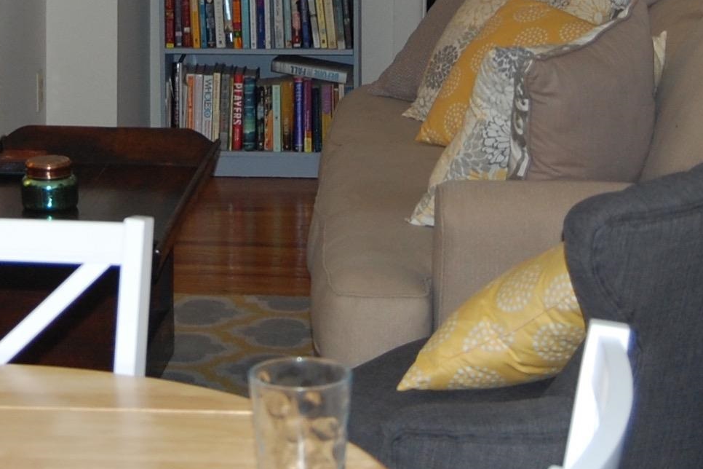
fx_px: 2187
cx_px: 163
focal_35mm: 112
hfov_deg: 18.1
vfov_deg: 12.0
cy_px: -71
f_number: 4
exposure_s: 1/60
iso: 400
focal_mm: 24
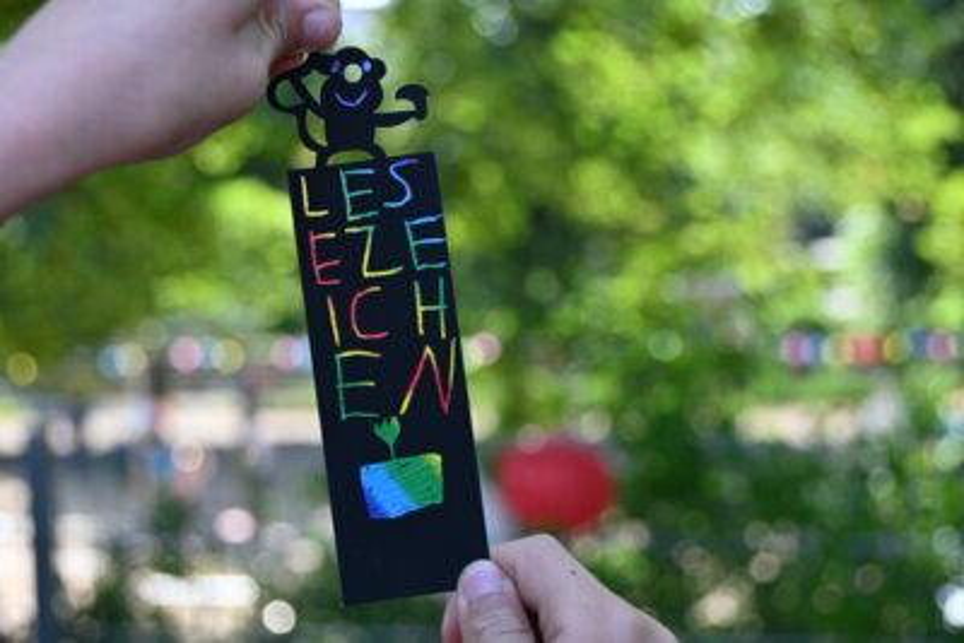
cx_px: 482
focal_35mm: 72
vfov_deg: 18.9
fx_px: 1929
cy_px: 322
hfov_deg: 28.1
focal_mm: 48
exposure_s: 1/125
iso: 100
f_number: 5.6
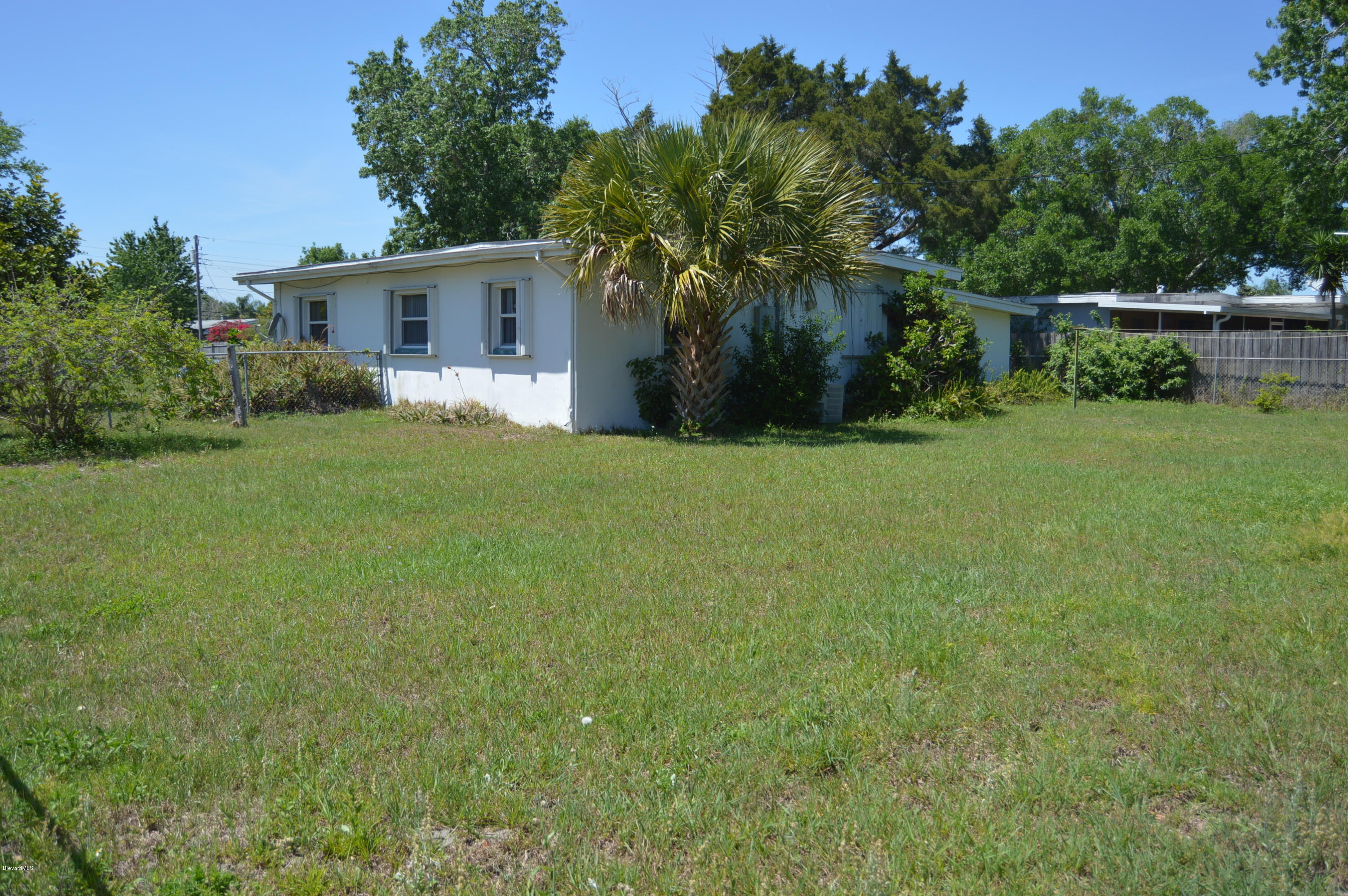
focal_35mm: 30
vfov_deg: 43.5
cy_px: 448
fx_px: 1122
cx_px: 674
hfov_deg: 62.0
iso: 100
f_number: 3.5
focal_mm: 20
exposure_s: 1/1000
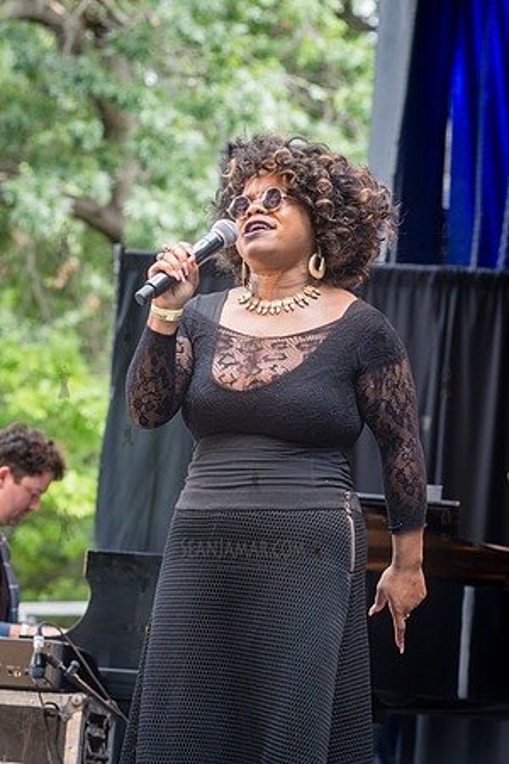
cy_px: 382
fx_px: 2375
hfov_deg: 12.2
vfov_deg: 18.3
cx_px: 254
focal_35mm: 112
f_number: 5
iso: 2000
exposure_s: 1/250
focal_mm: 112
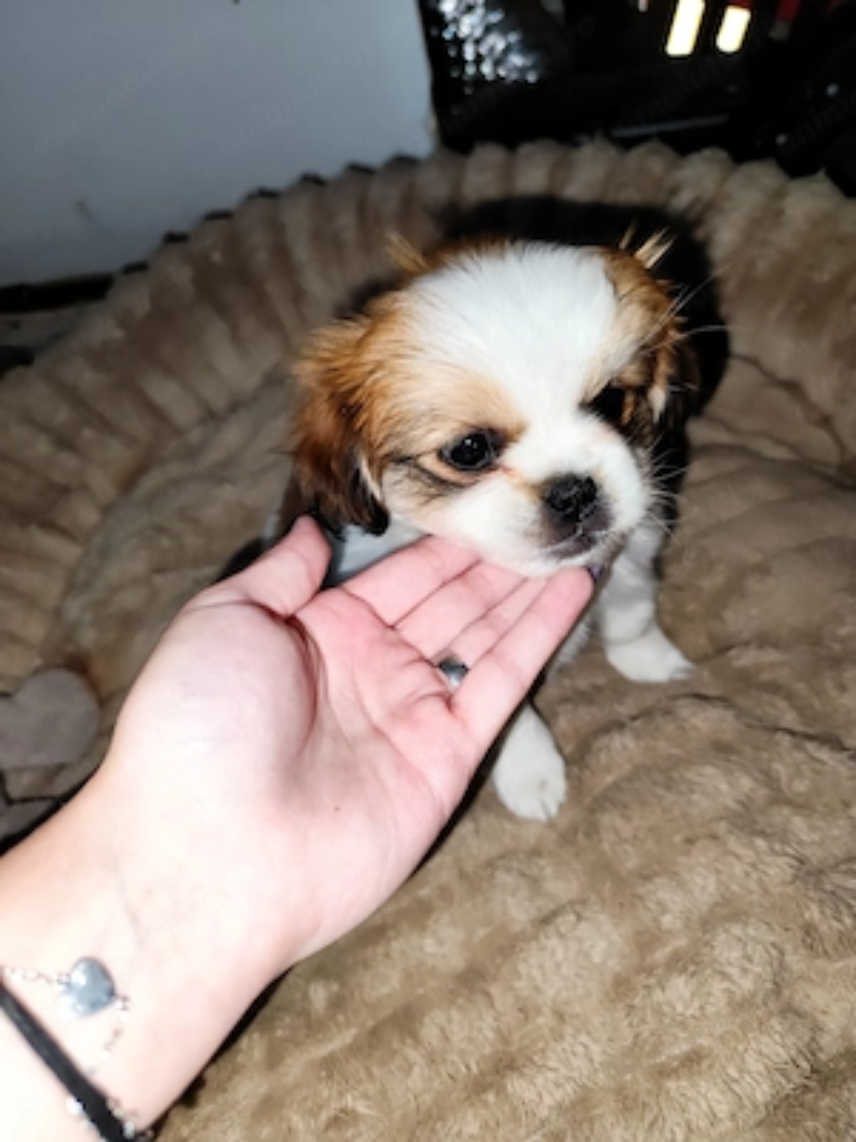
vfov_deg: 73.9
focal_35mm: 23
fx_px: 758
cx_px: 428
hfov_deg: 58.9
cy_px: 571
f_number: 1.65
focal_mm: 6.19
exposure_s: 1/100
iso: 400
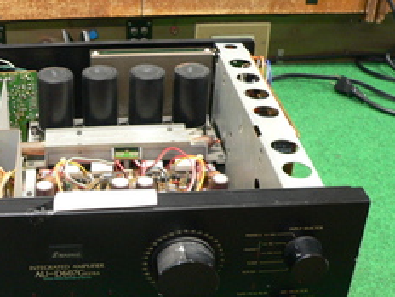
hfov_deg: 31.9
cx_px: 83
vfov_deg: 24.7
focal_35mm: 59
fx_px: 673
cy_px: 190
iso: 200
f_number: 2.8
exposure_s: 1/8
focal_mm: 6
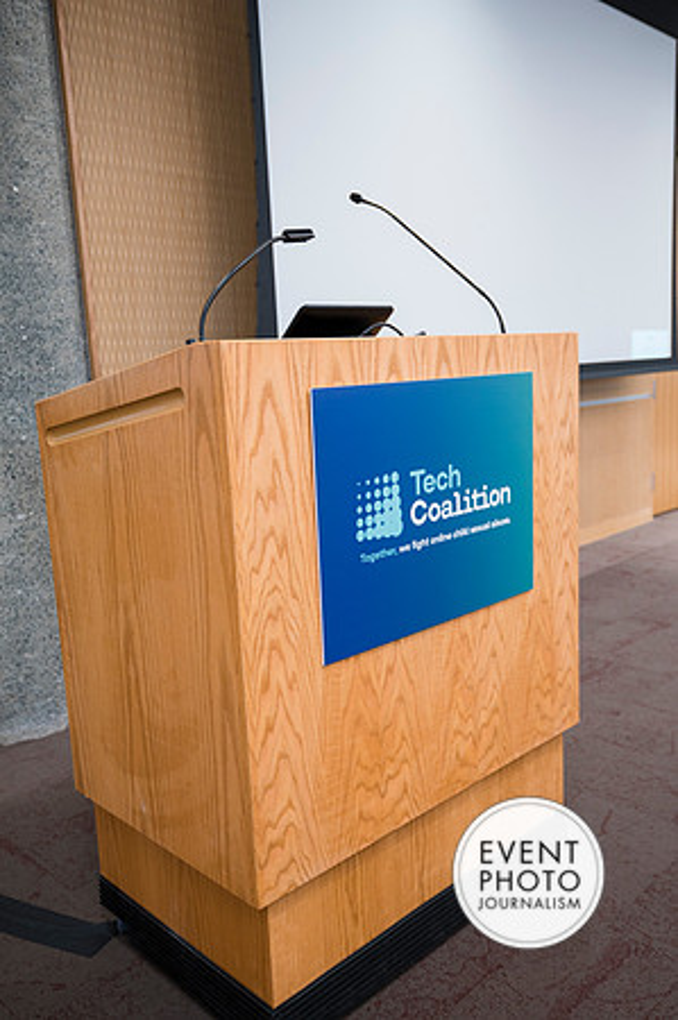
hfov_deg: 44.9
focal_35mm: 29
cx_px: 339
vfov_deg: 63.7
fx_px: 821
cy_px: 510
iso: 640
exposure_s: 1/60
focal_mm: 29
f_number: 4
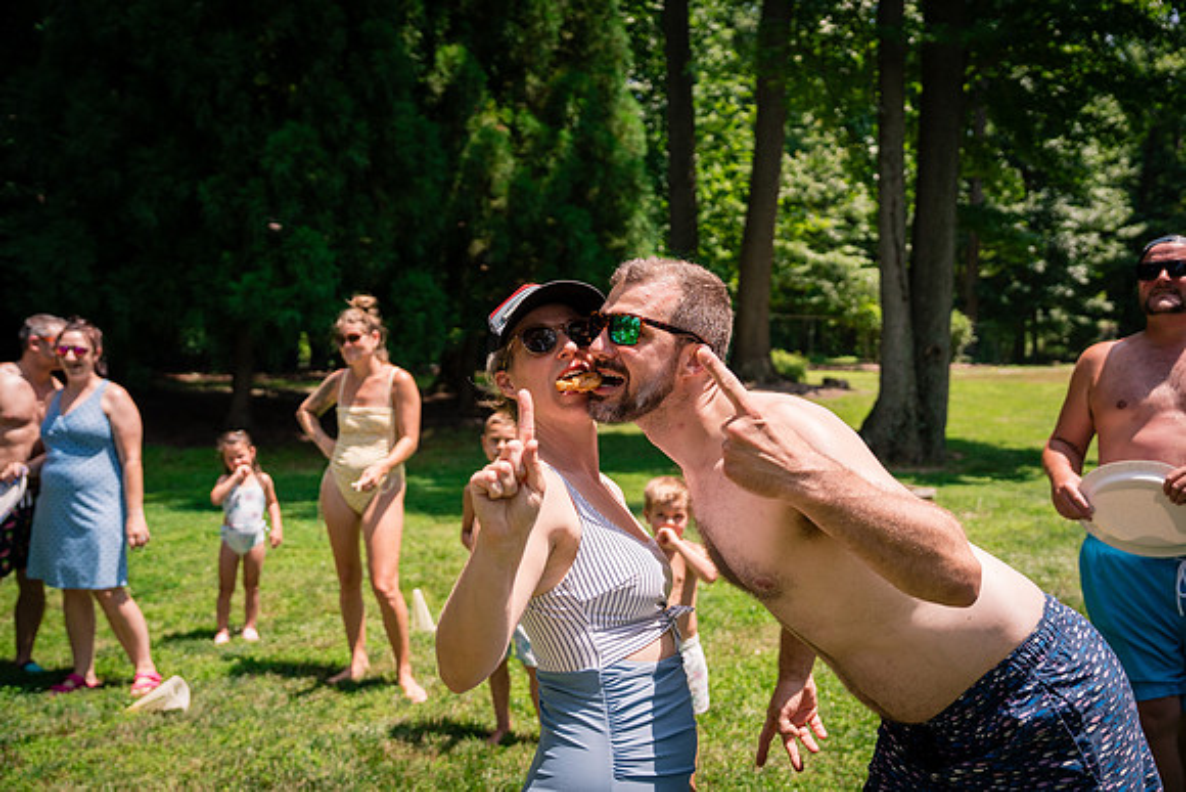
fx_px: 989
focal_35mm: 30
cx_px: 593
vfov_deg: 43.6
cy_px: 396
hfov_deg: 61.9
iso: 400
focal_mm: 30
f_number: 2.8
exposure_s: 1/5000
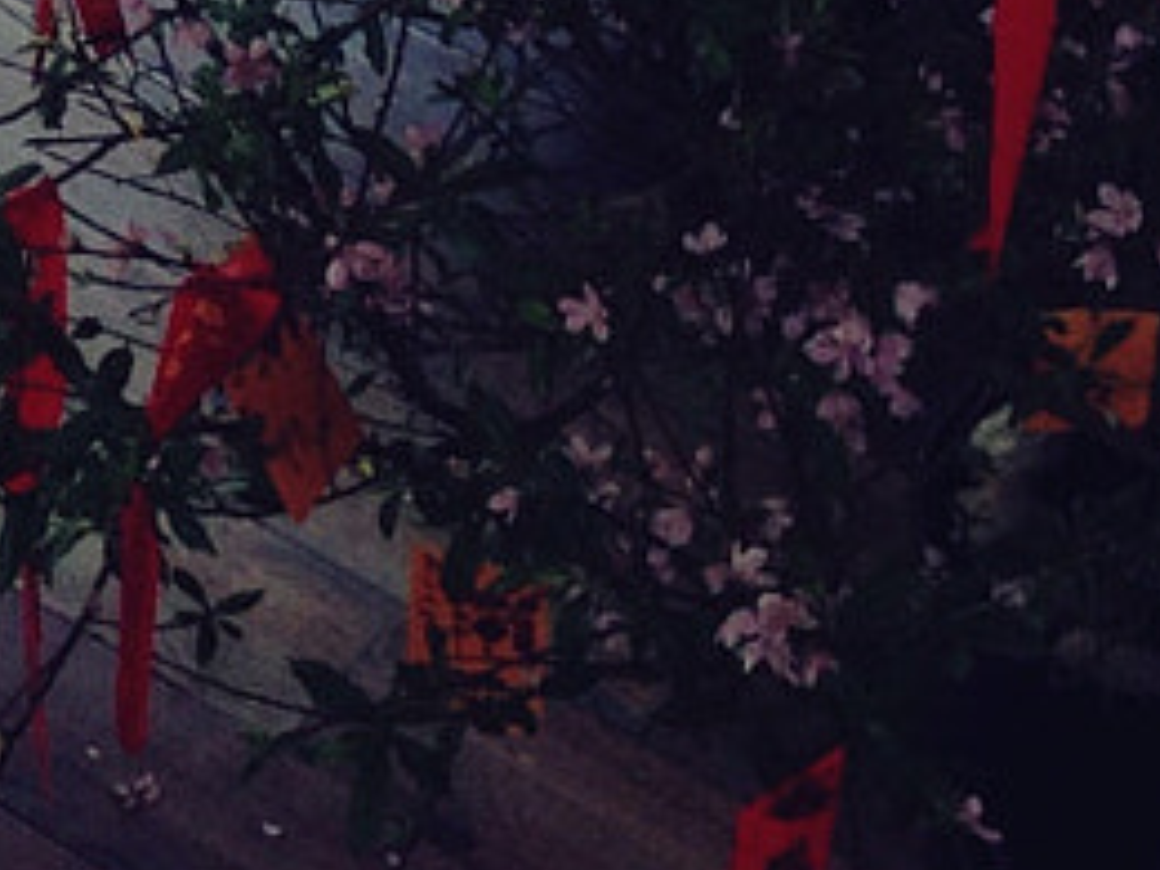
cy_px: -946
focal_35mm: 203
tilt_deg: -37.8
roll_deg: +6.1
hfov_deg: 9.2
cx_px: -1057
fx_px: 6803
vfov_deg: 7.0
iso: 50
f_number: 2.4
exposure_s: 1/60
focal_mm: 4.12
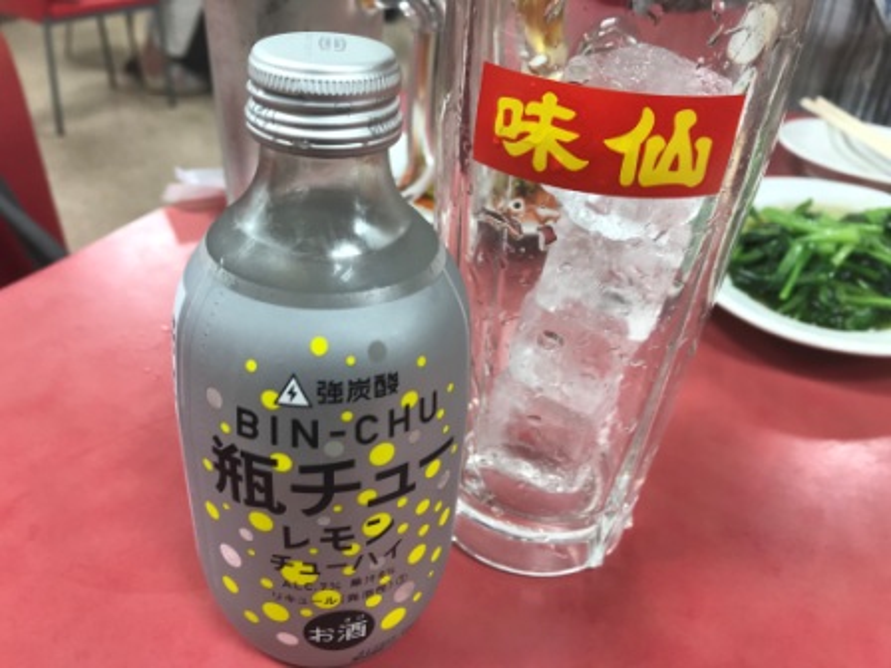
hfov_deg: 63.4
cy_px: 334
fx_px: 721
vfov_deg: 49.7
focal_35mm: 28
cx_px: 446
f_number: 1.8
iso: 32
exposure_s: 1/60
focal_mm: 3.99
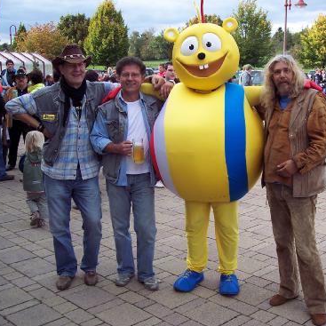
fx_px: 501
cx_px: 196
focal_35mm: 47
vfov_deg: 36.1
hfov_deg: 35.9
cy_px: 166
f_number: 3.4
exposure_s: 1/250
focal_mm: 8
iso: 100
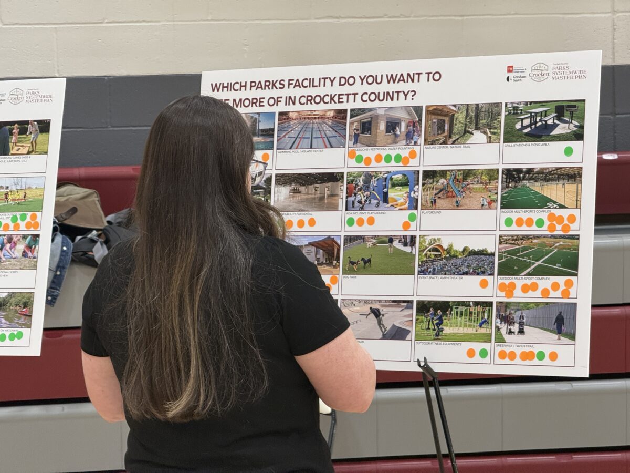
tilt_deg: -2.6
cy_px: 236
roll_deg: +1.4
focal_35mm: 120
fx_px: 2184
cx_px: 315
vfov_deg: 12.3
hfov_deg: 16.4
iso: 200
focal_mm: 15.66
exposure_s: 1/60
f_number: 2.8
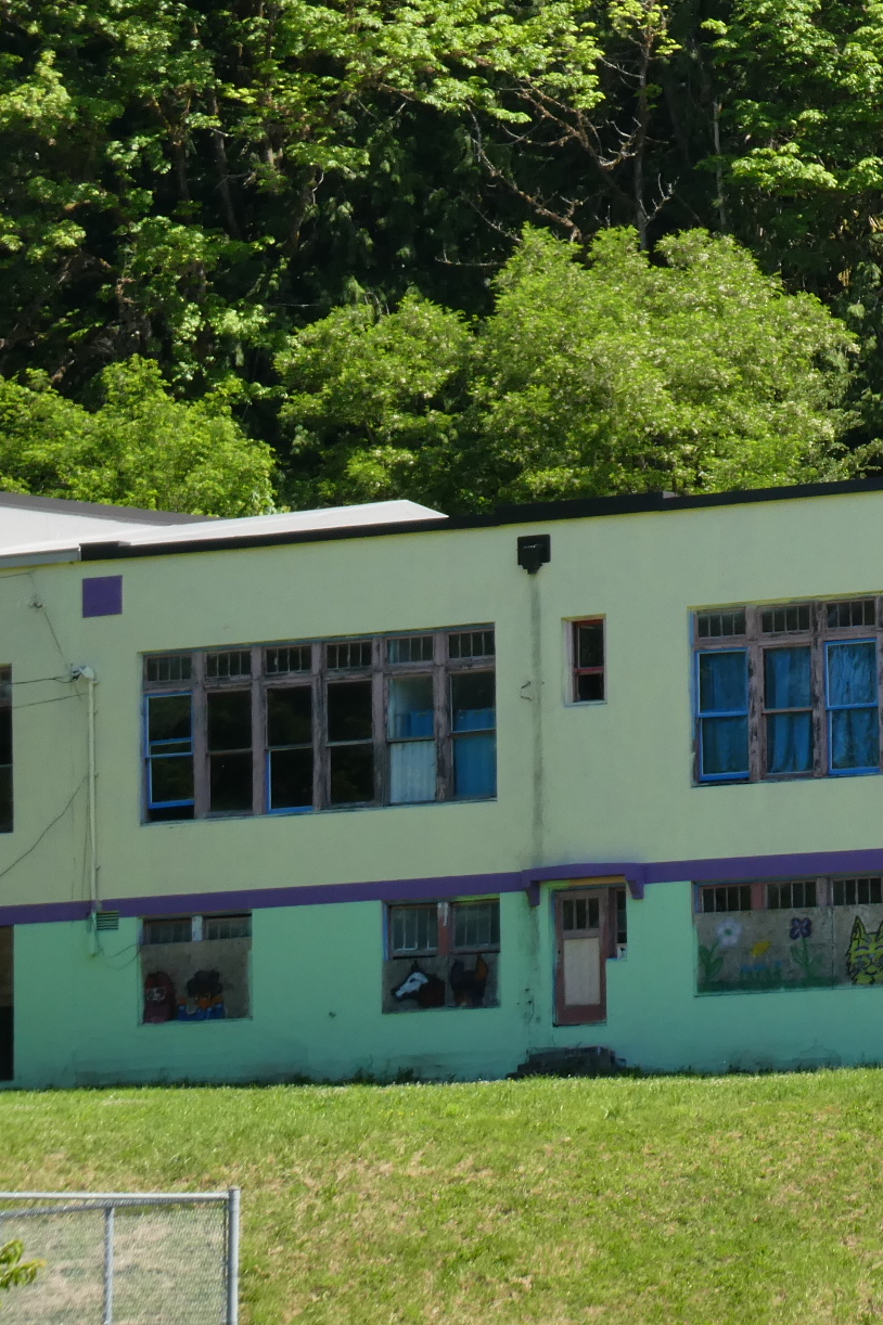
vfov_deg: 8.8
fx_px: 8650
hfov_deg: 5.8
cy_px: 526
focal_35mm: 235
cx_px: 691
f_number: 5.1
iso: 80
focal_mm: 20.6
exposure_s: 1/250
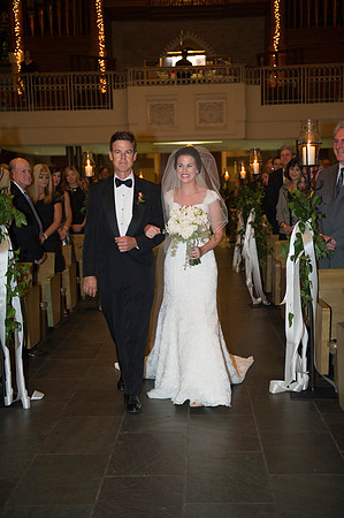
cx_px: 172
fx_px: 718
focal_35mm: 50
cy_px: 259
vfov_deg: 39.6
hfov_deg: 26.9
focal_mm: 50
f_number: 2.8
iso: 1600
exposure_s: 1/100
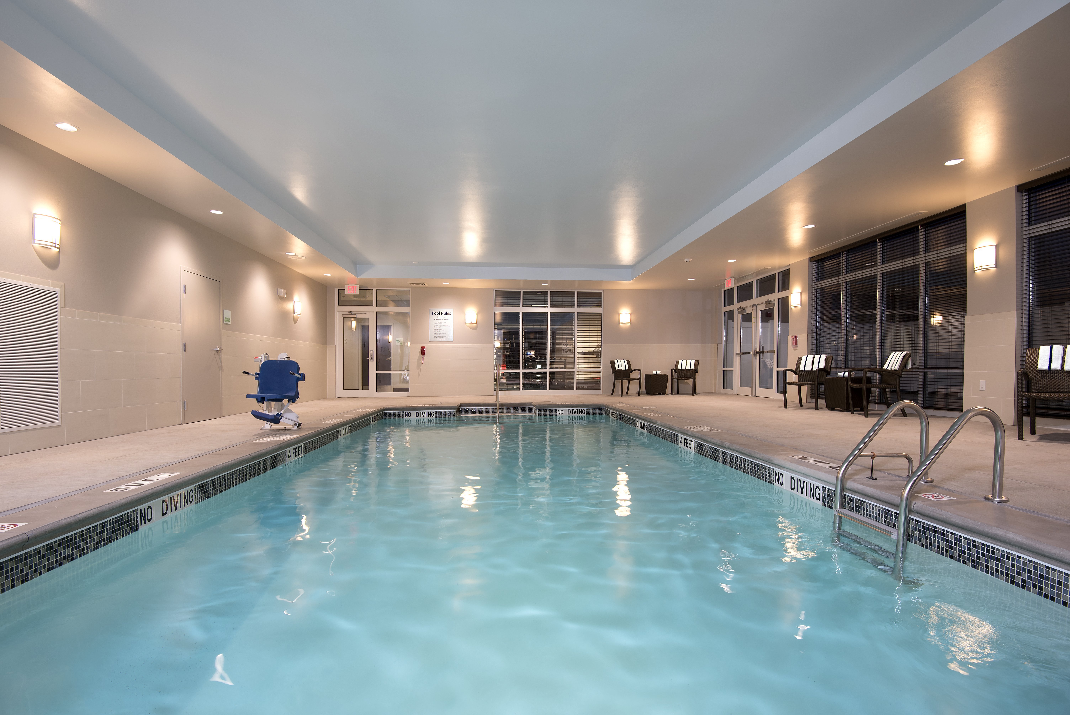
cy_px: 358
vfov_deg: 73.8
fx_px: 476
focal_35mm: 16
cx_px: 535
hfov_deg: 96.7
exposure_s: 1/2.5
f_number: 8
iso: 200
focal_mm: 16
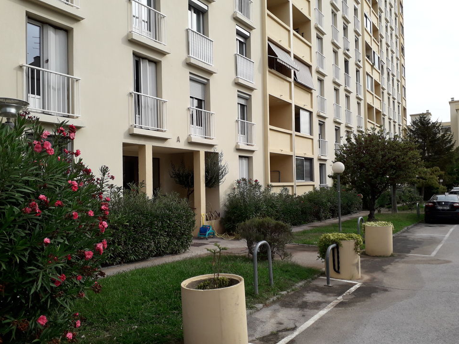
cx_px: 228
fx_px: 371
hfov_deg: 63.4
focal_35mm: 28
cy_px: 174
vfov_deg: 49.7
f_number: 1.9
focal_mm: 3.6
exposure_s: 1/1161
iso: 40
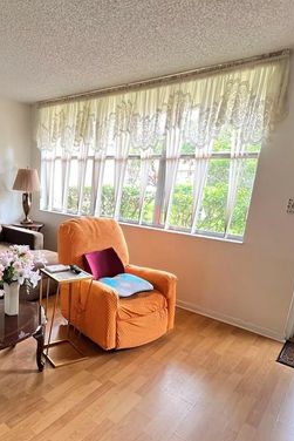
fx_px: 281
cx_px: 36
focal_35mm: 23
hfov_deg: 49.8
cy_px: 243
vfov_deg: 75.9
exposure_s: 1/60
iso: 320
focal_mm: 1.57
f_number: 1.8
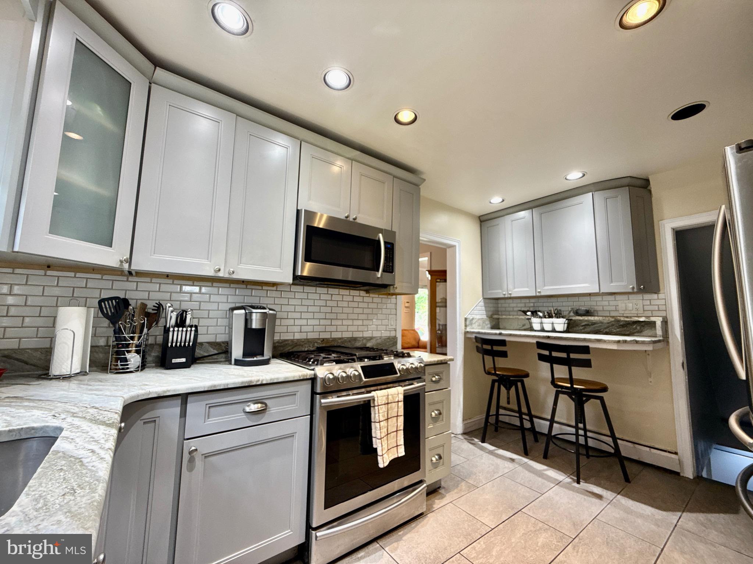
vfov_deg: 85.7
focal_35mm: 14
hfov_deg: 102.1
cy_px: 282
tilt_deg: +6.5
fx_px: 305
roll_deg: -1.1
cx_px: 376
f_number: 2.2
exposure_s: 1/30
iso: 100
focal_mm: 2.22
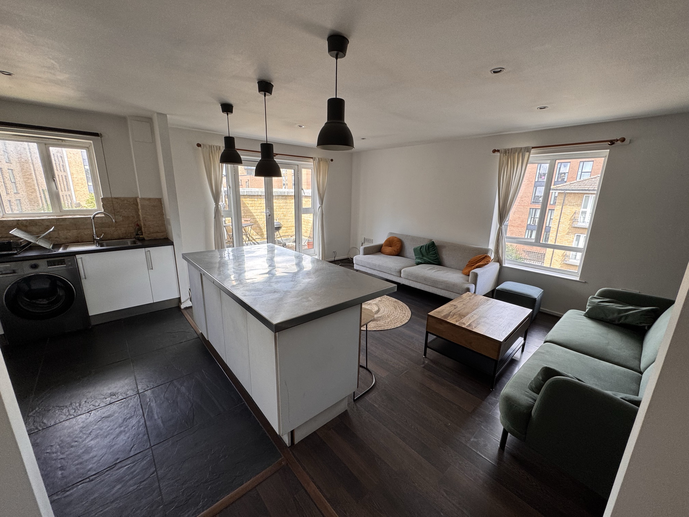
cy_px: 258
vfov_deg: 85.7
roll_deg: +0.3
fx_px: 279
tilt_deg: -14.8
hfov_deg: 102.1
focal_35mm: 14
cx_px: 344
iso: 80
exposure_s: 1/99
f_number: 2.2
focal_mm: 2.22
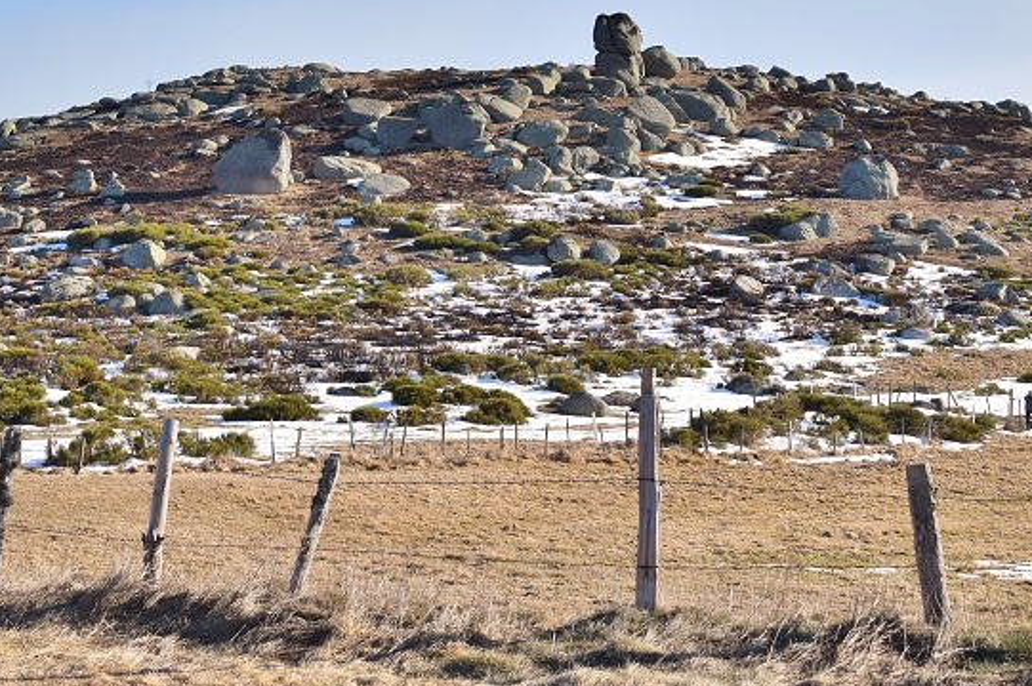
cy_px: 202
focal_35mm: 86
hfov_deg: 23.6
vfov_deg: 15.8
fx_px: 2462
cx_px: 402
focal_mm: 31
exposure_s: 1/320
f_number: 9
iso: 200
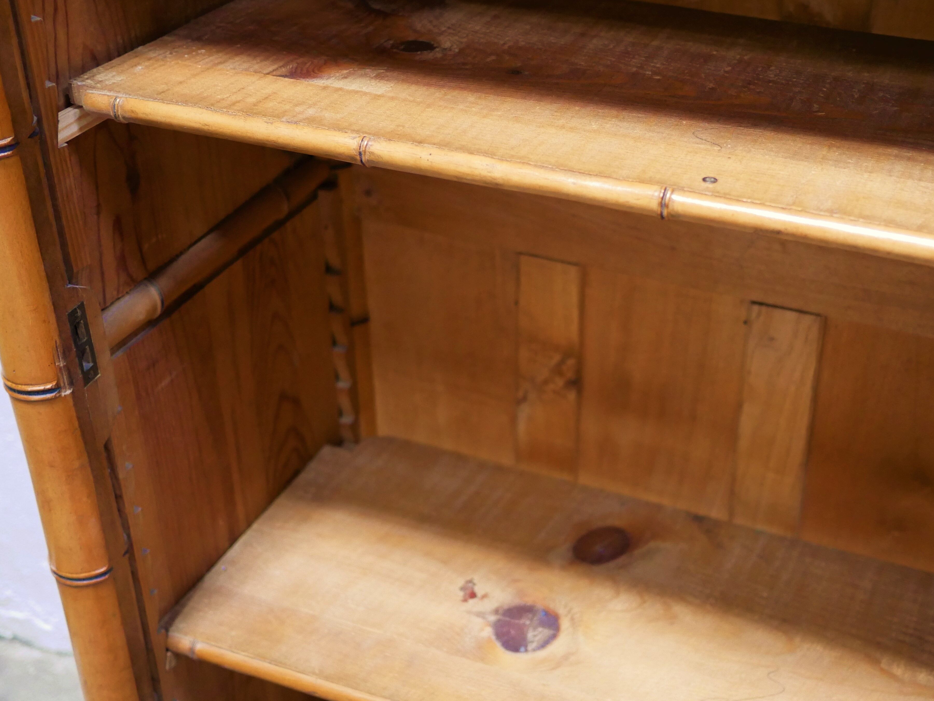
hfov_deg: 37.4
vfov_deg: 28.6
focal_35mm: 51
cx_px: 512
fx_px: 1377
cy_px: 356
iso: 1600
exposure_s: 1/60
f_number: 1.7
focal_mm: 20
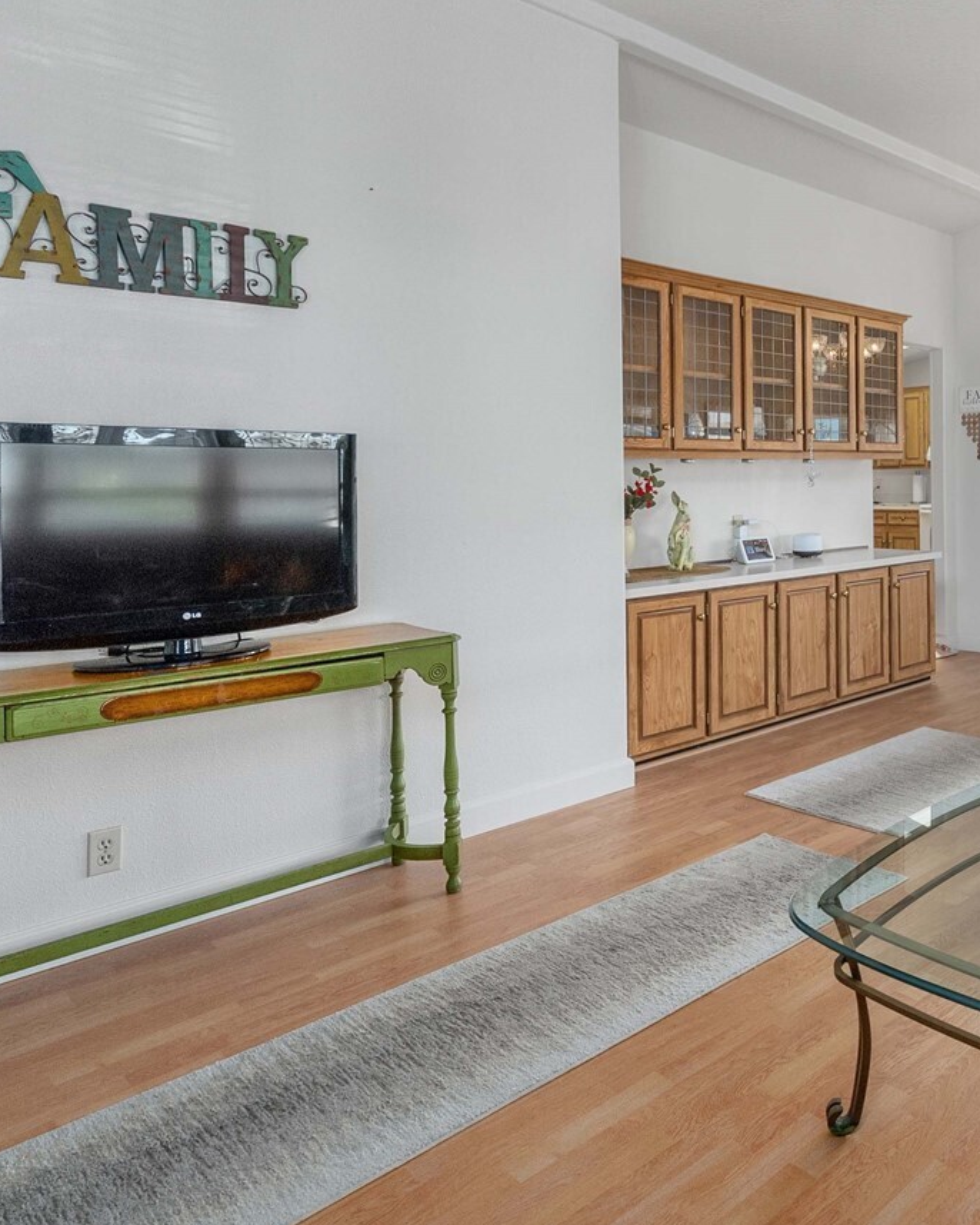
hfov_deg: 49.0
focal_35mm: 26
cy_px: 487
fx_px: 942
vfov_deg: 65.4
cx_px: 882
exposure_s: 1/30
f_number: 7.1
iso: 800
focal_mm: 14
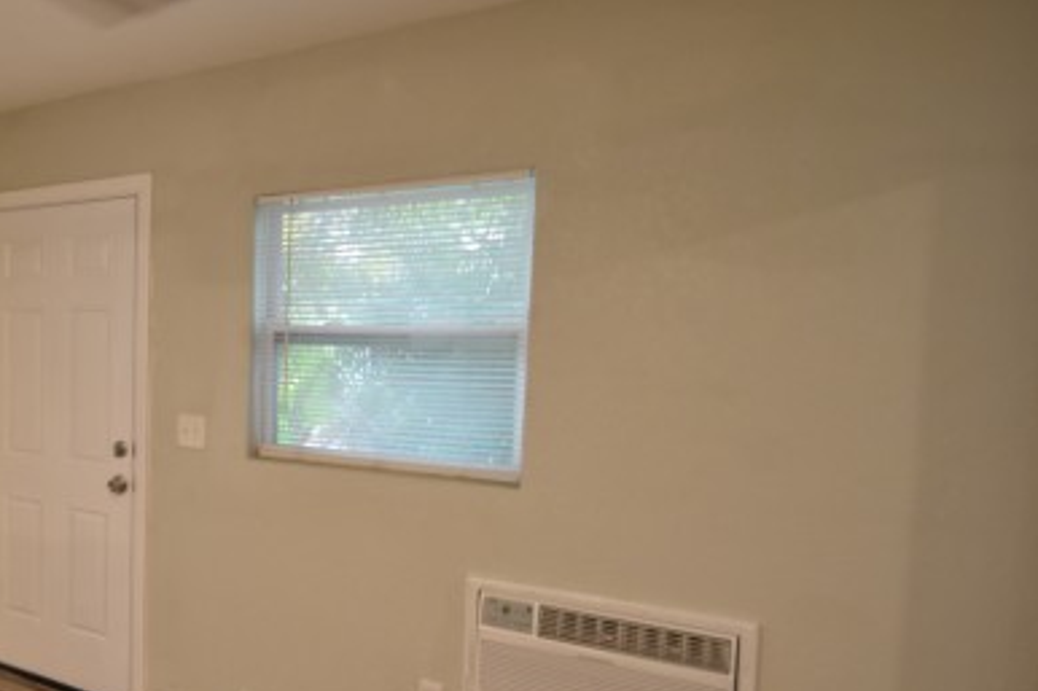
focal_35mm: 28
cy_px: 384
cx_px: 105
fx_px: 807
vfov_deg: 46.3
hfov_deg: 56.6
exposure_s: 1/30
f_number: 3.5
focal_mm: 10
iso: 800
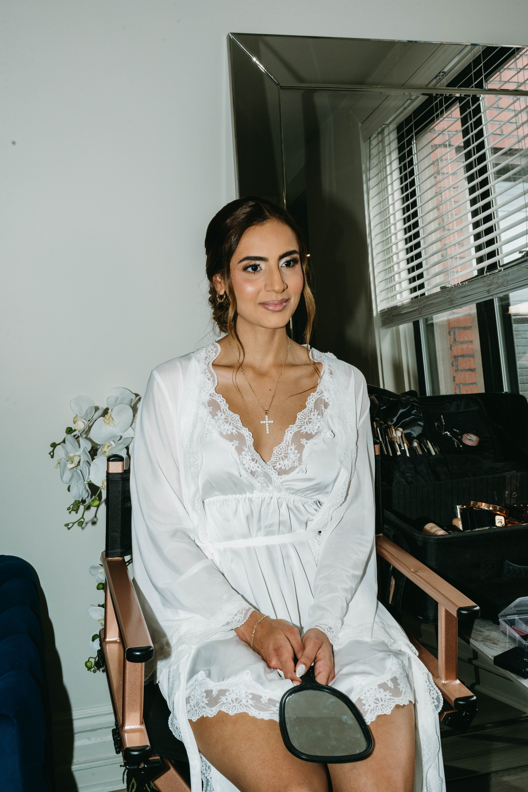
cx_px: 264
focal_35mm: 38
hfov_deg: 35.1
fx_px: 836
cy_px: 396
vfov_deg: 50.7
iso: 800
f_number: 16
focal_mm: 38
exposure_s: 1/250
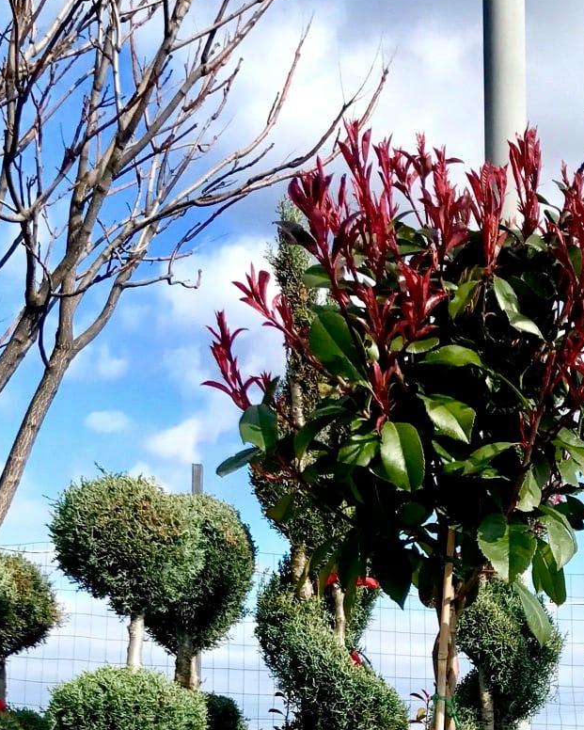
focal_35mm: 71
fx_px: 1534
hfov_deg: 21.3
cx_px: 451
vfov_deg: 24.5
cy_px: 851
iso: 20
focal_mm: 3.99
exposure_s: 1/1773
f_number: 1.8
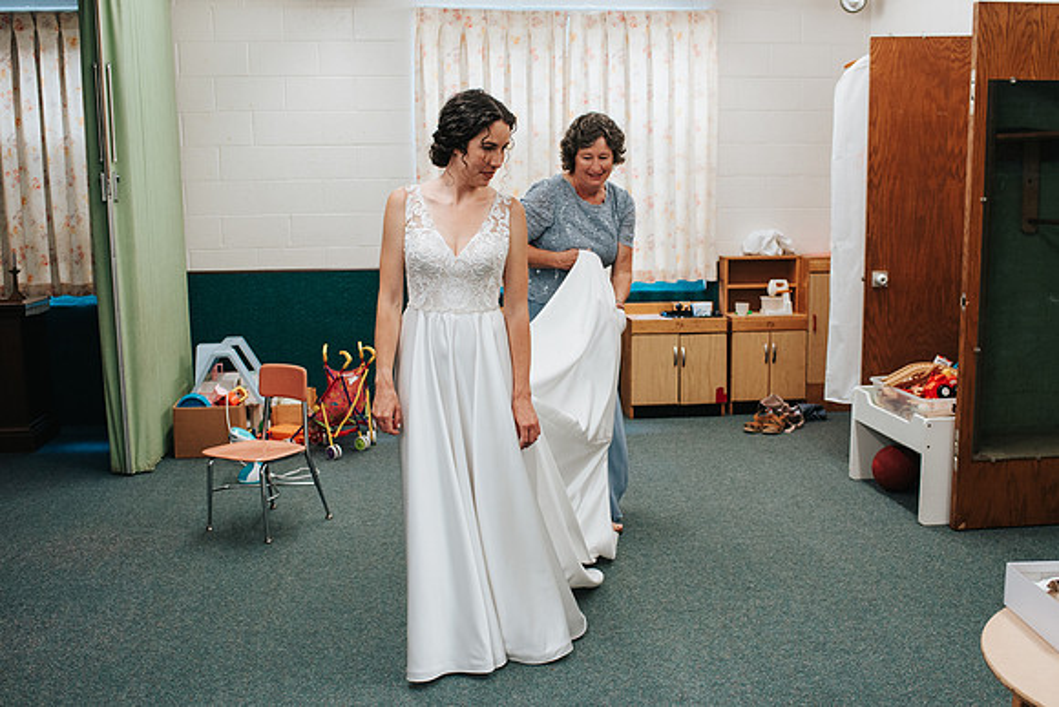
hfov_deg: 48.6
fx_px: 1173
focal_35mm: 40
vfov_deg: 33.5
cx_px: 548
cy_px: 374
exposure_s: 1/125
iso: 1000
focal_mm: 35
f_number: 3.2
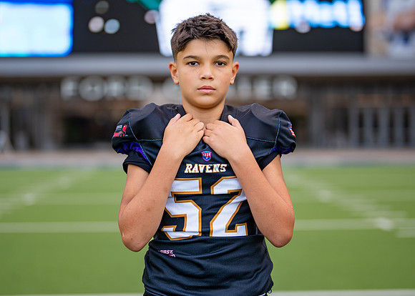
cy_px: 132
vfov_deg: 20.8
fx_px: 807
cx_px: 209
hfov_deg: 28.8
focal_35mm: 68
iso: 160
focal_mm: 50
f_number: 1.2
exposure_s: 1/2000
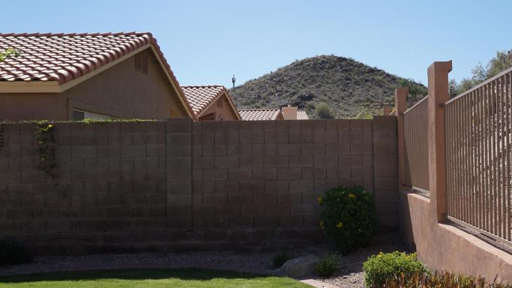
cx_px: 369
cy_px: 152
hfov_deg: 50.0
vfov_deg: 30.4
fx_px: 529
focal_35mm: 39
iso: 100
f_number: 7.1
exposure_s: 1/400
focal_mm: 16
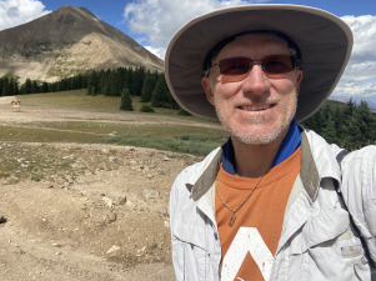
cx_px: 149
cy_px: 114
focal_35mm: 28
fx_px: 304
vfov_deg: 49.4
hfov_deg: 62.9
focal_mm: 2.71
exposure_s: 1/871
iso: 25
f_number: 2.2
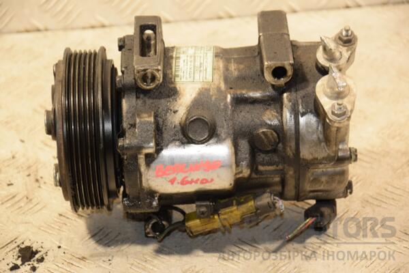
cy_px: 136
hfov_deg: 14.9
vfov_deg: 9.9
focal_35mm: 138
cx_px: 204
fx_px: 1568
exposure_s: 1/80
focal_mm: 92
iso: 800
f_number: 5.6
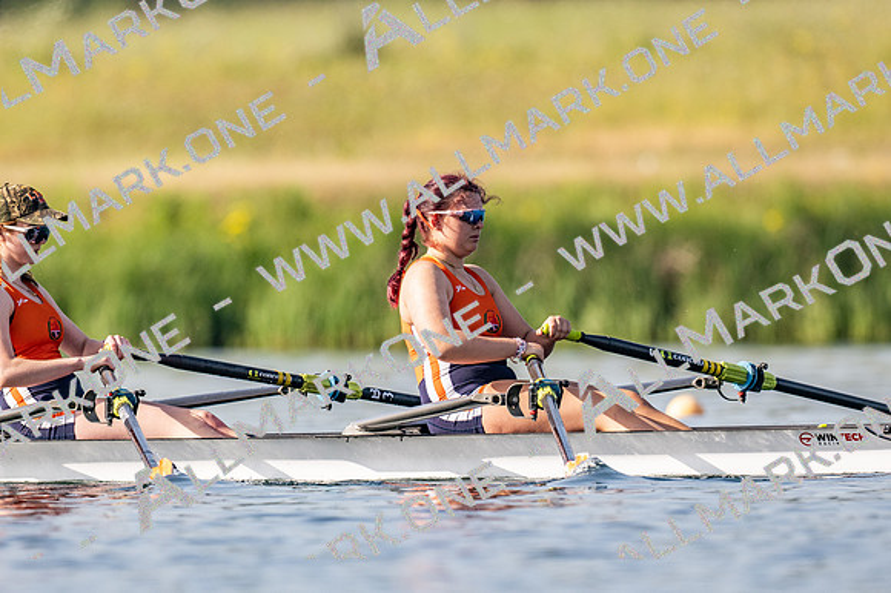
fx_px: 22261
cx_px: 446
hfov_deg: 2.3
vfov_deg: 1.5
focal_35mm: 900
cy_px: 296
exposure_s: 1/2500
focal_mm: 600
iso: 250
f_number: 5
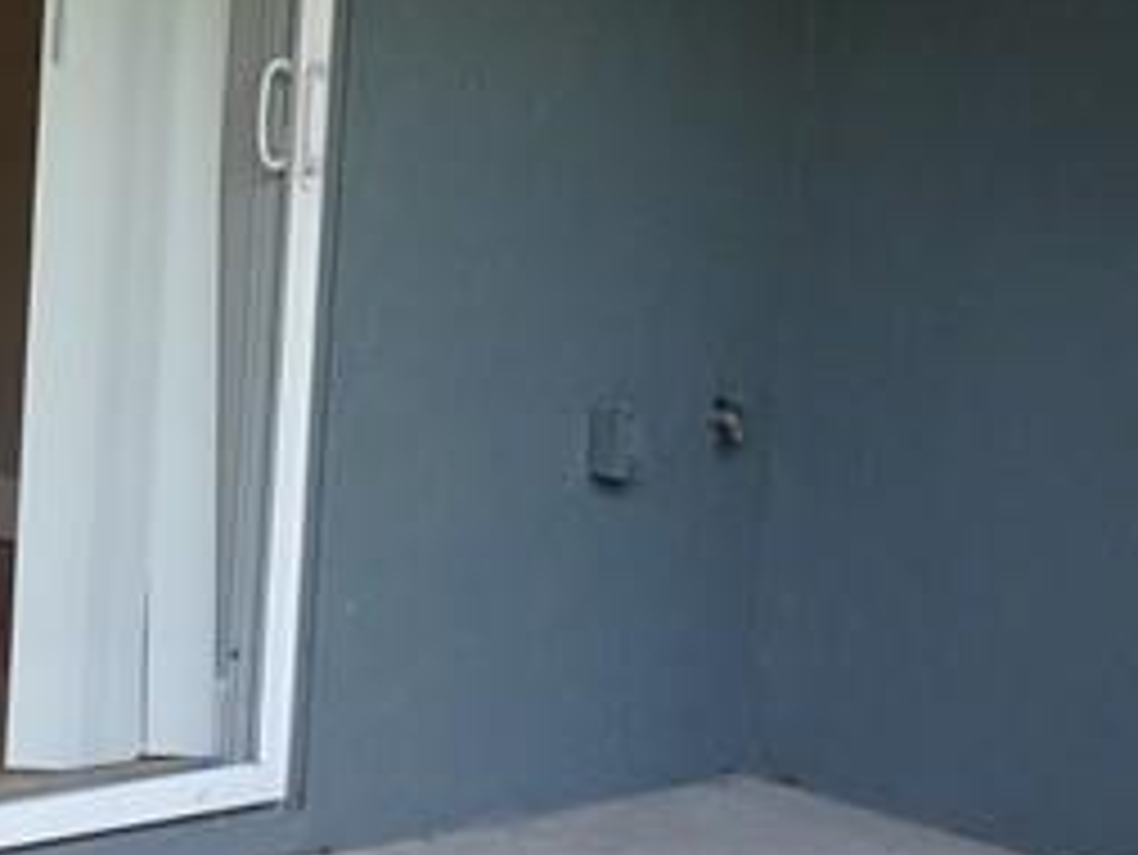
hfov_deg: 18.8
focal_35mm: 97
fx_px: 3190
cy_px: 342
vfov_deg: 15.2
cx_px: -337
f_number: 3.5
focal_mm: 4.1
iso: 80
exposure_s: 1/50
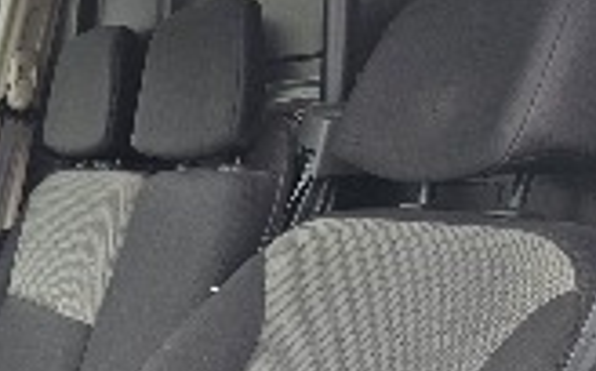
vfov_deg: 19.8
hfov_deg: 29.4
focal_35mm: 62
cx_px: -76
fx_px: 1006
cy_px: 433
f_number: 1.8
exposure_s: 1/180
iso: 125
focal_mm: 5.4
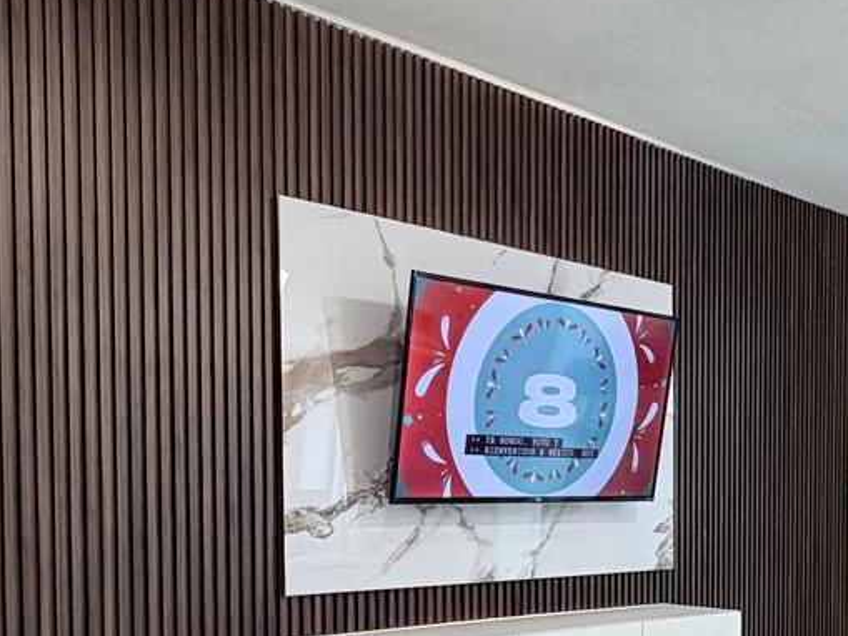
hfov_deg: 42.1
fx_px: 1078
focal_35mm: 44
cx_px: 600
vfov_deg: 31.6
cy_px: 549
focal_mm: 2.22
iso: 250
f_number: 2.2
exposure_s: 1/60
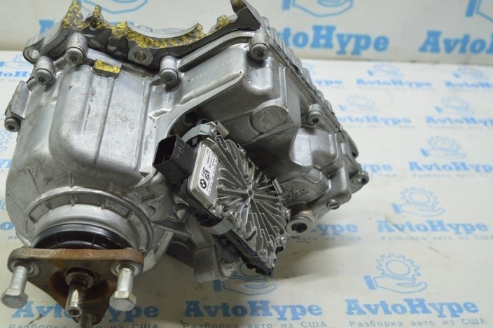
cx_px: 189
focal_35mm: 48
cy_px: 149
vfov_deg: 28.0
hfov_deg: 40.9
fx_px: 657
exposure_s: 1/40
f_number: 3.8
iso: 400
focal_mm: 22
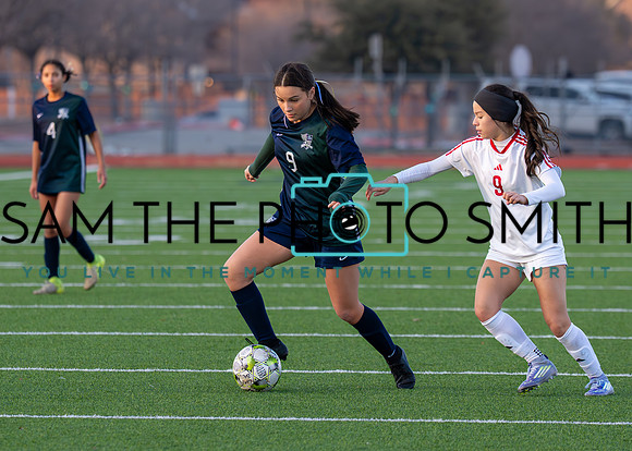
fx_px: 6406
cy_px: 219
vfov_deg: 4.0
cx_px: 328
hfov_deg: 5.6
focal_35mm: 357
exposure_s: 1/1600
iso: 400
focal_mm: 144
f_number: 2.8
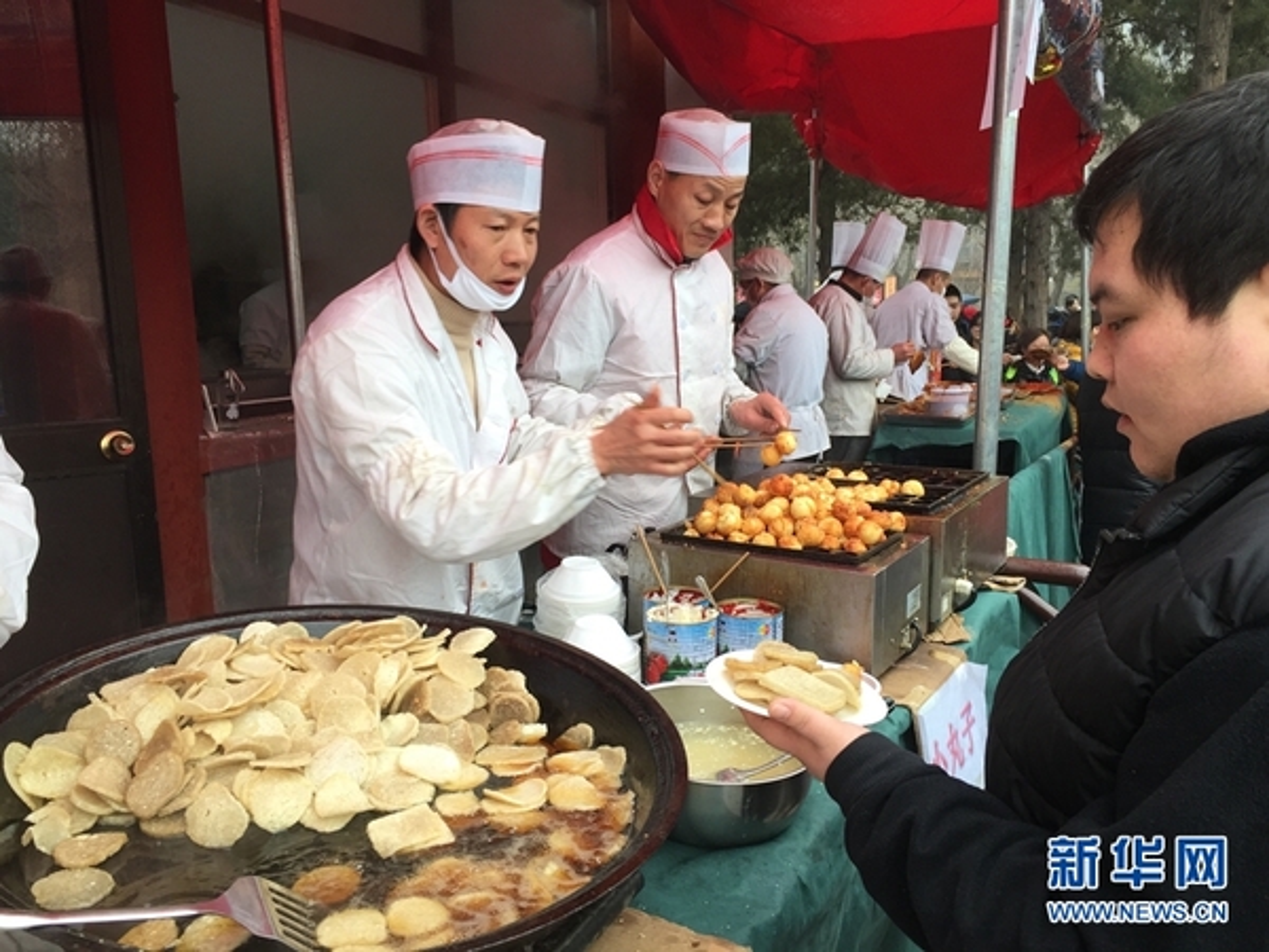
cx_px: 634
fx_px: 1063
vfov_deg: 48.2
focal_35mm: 29
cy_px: 476
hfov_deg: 61.7
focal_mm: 4.15
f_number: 2.2
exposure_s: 1/100
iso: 40
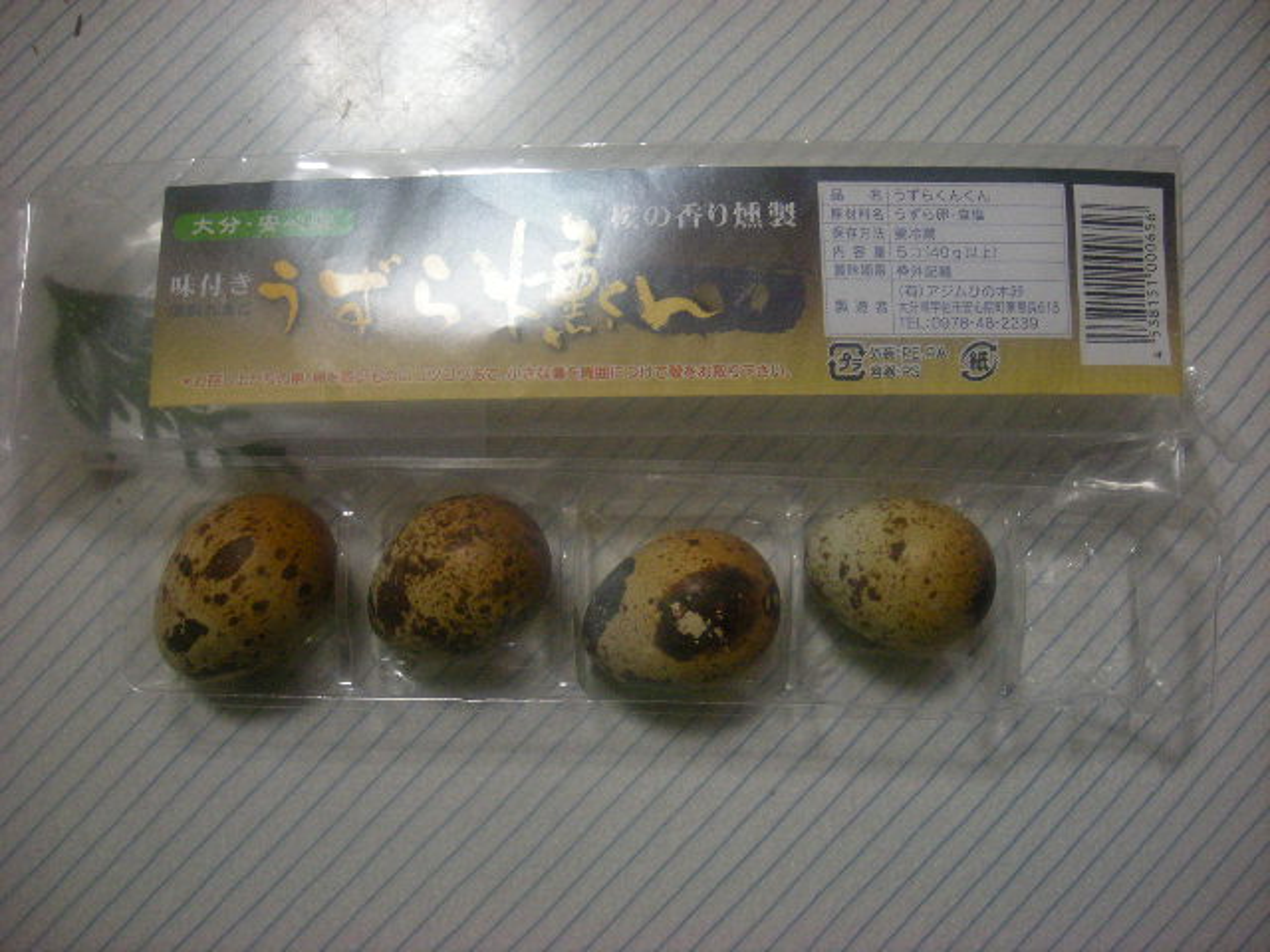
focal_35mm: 35
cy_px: 476
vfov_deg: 40.7
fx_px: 1284
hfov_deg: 52.6
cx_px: 635
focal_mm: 5.7
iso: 314
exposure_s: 1/65.8
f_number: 2.8
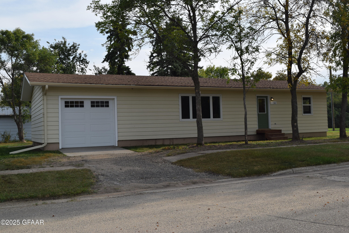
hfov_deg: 49.6
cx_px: 174
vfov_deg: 34.2
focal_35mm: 39
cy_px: 116
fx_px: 378
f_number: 10
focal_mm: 26
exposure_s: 1/200
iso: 100
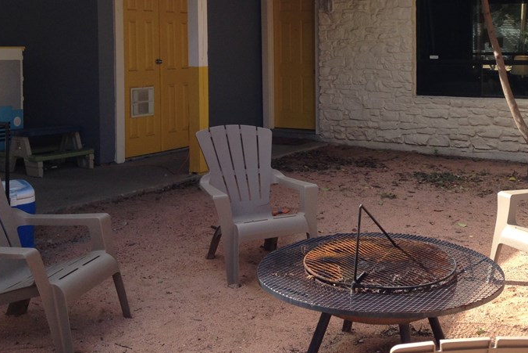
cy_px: 75
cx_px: 367
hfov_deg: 37.6
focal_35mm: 52
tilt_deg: -3.8
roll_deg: +0.8
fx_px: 763
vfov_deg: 25.6
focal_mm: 4.12
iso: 50
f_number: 2.4
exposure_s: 1/638
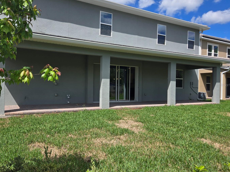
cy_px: 85
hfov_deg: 65.1
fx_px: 179
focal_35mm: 27
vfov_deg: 51.3
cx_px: 101
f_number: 1.8
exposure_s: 1/1804
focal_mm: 5.4
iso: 25
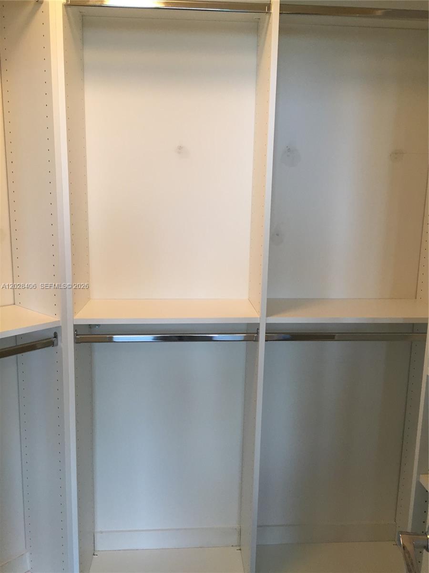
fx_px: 479
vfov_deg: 61.7
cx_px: 214
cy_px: 286
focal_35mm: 29
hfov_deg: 48.2
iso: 50
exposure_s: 1/30
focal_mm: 4.15
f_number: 2.2
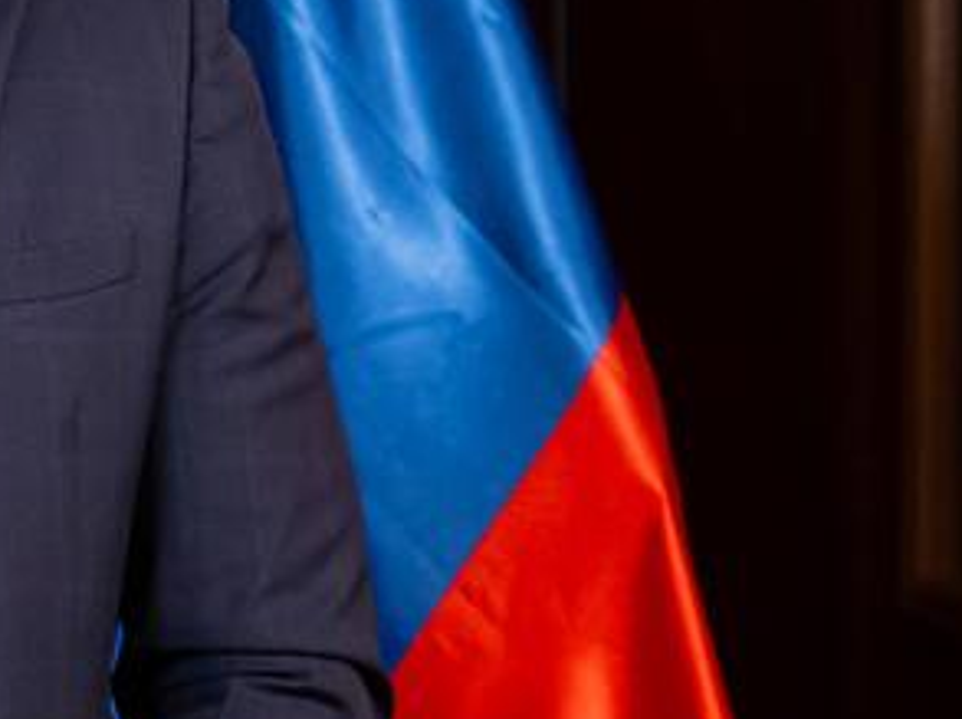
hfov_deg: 6.4
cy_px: 221
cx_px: -358
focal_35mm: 306
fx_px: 8493
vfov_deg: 4.8
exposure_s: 1/250
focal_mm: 70
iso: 2500
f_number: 3.5
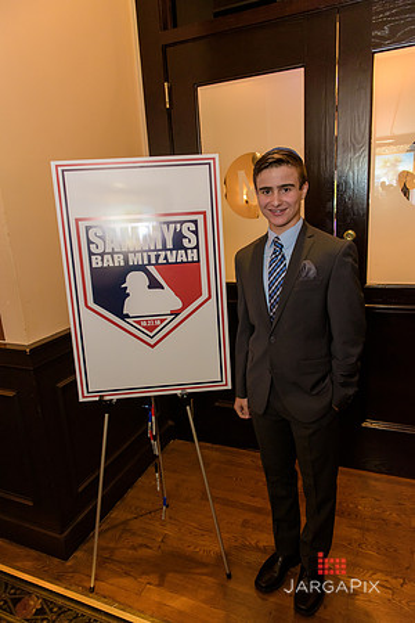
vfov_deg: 73.7
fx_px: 415
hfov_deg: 53.1
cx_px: 208
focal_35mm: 24
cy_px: 312
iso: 1250
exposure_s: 1/125
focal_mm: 24
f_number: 3.2
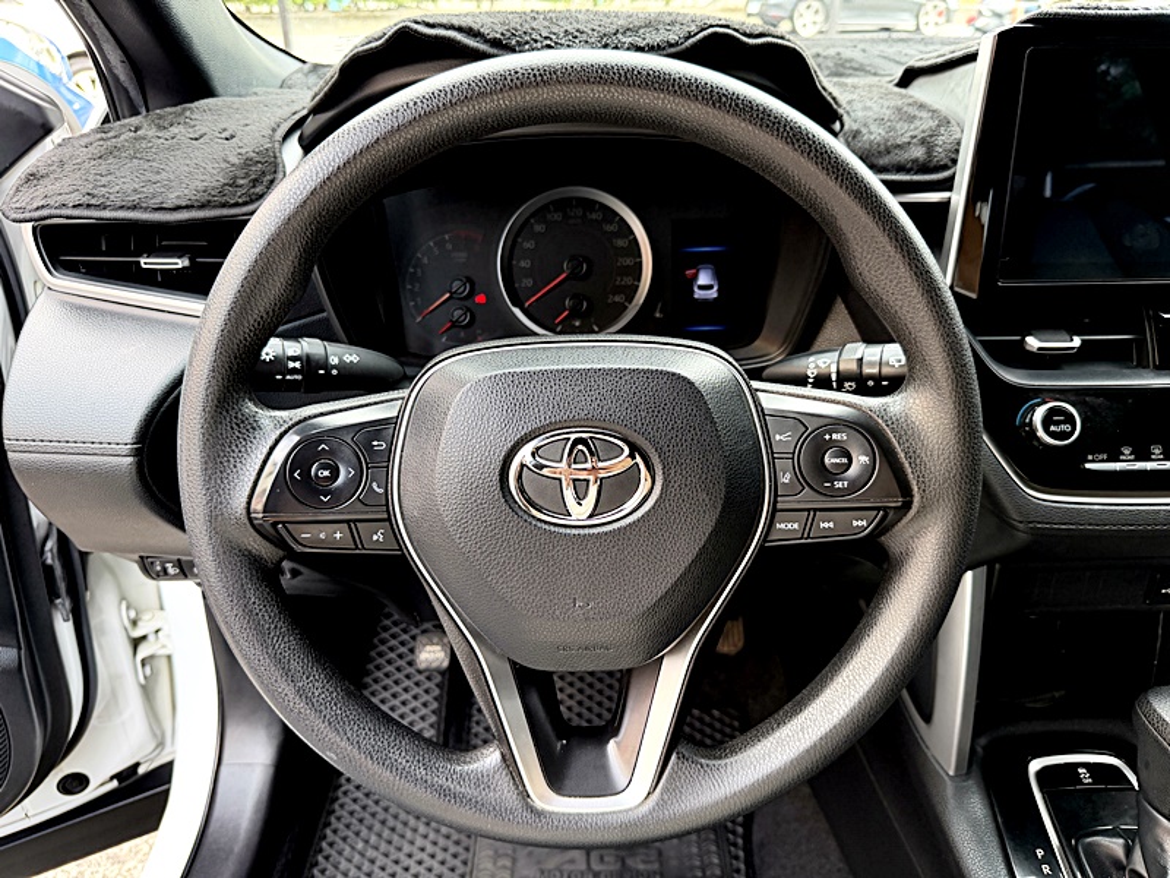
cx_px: 585
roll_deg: -0.4
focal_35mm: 24
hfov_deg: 71.6
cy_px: 439
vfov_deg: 56.8
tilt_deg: -29.5
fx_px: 811
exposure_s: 1/207
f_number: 1.78
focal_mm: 6.76
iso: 200
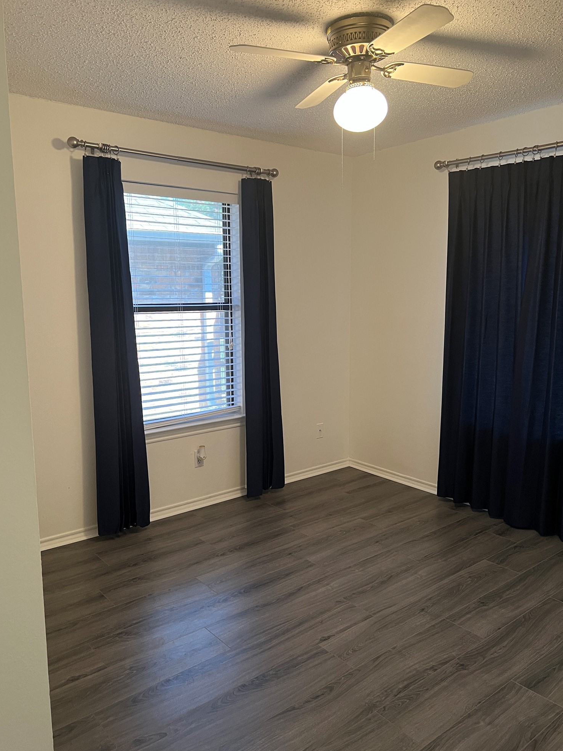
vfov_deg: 65.3
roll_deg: +0.8
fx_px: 586
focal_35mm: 27
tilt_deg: -8.3
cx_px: 271
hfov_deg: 51.3
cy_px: 371
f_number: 1.5
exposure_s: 1/60
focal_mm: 5.7
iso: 200
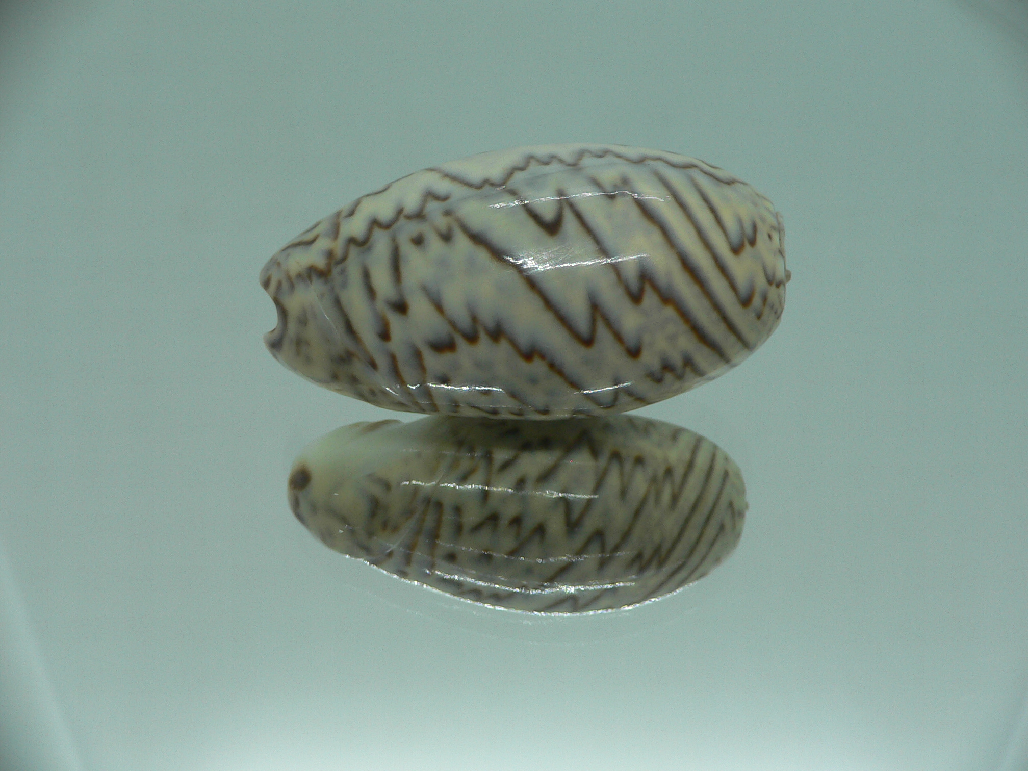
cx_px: 514
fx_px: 1039
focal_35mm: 35
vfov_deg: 40.7
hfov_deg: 52.6
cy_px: 386
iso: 80
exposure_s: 1/60
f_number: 2.8
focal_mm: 4.6
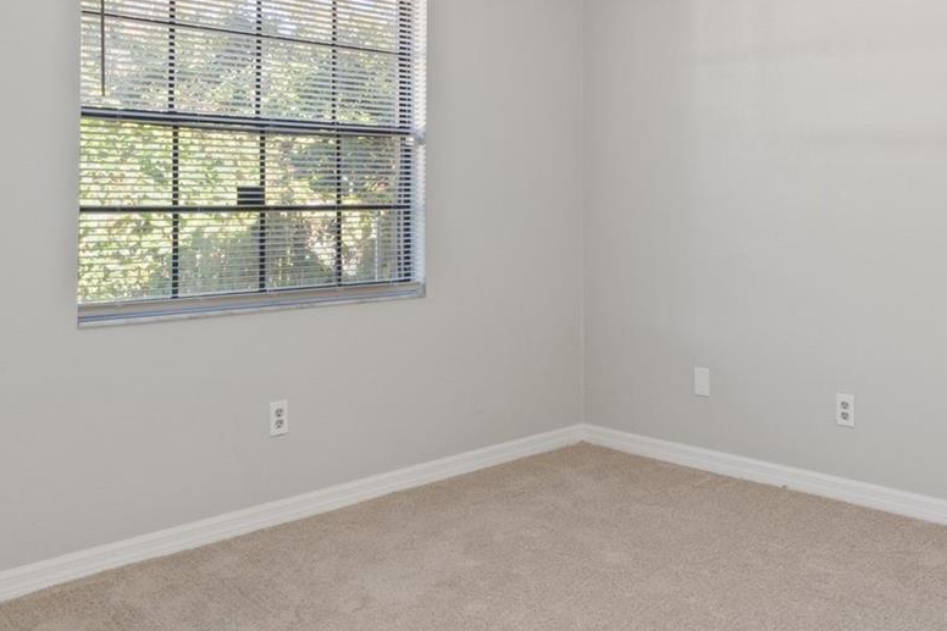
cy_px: 225
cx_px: 514
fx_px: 895
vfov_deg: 38.5
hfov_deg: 55.7
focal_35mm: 34
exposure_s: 1/1.67
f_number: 8
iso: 320
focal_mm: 11
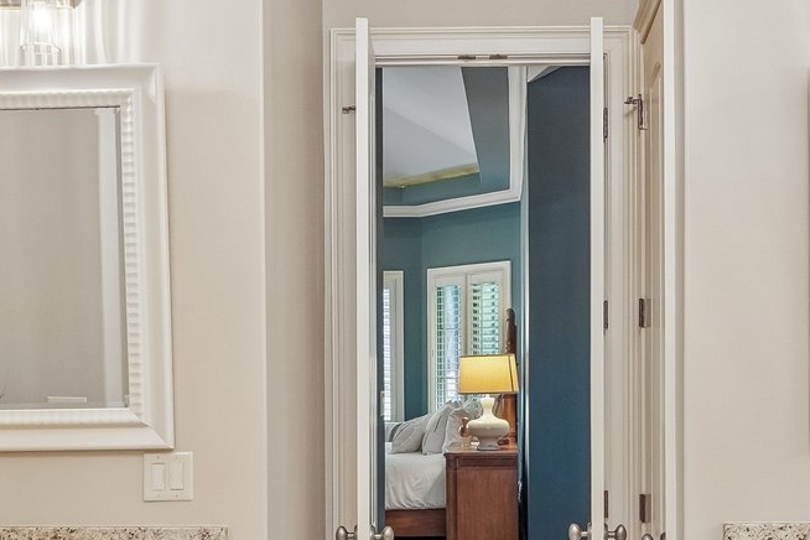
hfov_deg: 41.6
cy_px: 385
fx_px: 1057
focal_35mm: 47
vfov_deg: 28.3
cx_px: 503
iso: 400
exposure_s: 1/6
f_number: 8
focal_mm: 10
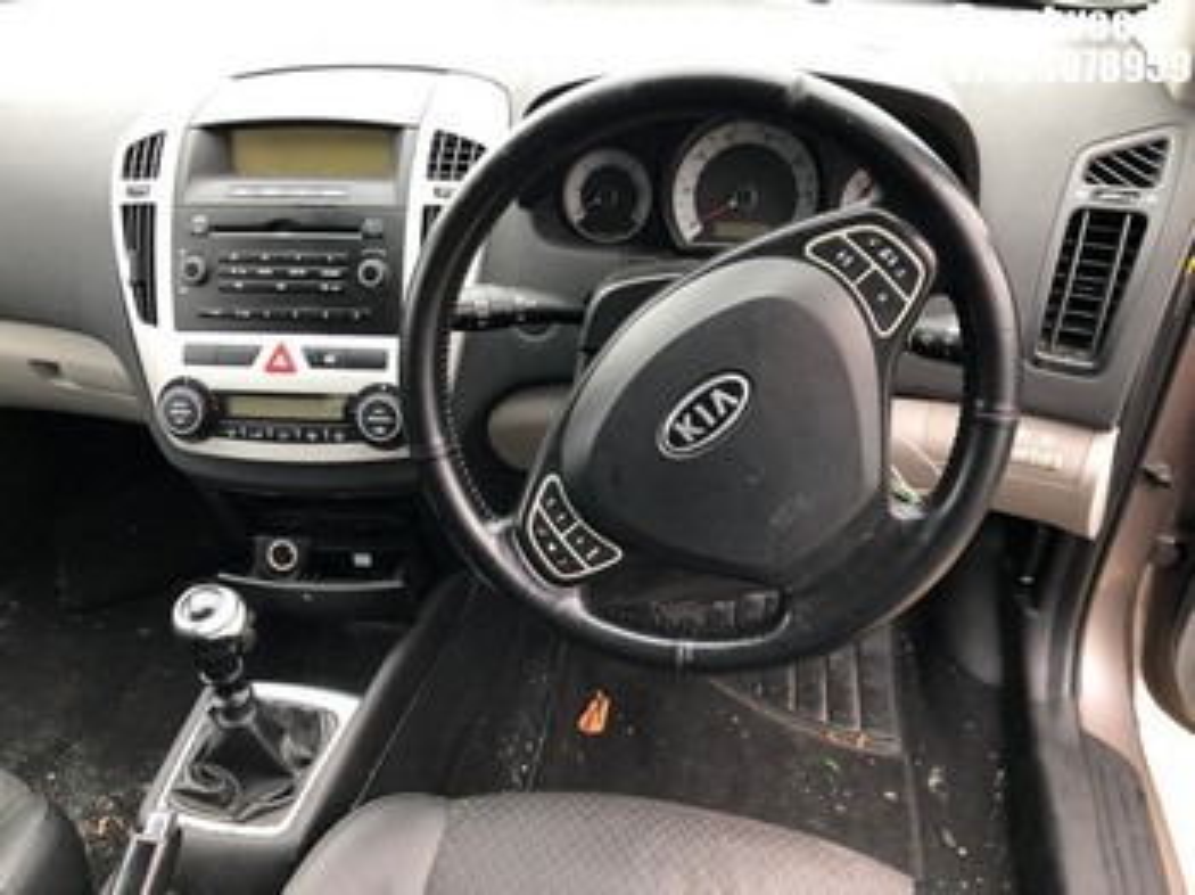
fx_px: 966
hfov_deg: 63.5
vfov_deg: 49.7
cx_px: 598
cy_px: 448
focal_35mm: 28
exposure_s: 1/17
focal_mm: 4
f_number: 1.8
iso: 40
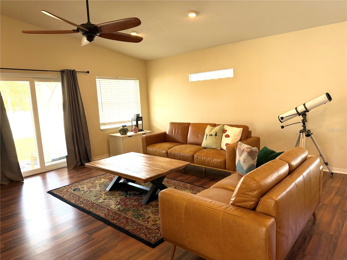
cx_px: 174
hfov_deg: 71.6
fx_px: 241
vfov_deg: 56.8
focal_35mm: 24
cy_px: 130
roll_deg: +3.7
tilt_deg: -8.1
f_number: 1.78
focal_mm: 6.76
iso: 160
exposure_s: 1/224
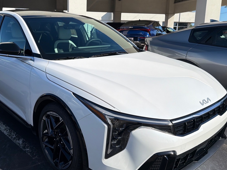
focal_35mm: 35
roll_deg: -1.8
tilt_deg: -10.5
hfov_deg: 52.3
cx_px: 91
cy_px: 79
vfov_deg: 40.7
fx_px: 230
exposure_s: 1/7353
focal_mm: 6.76
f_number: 1.78
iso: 80
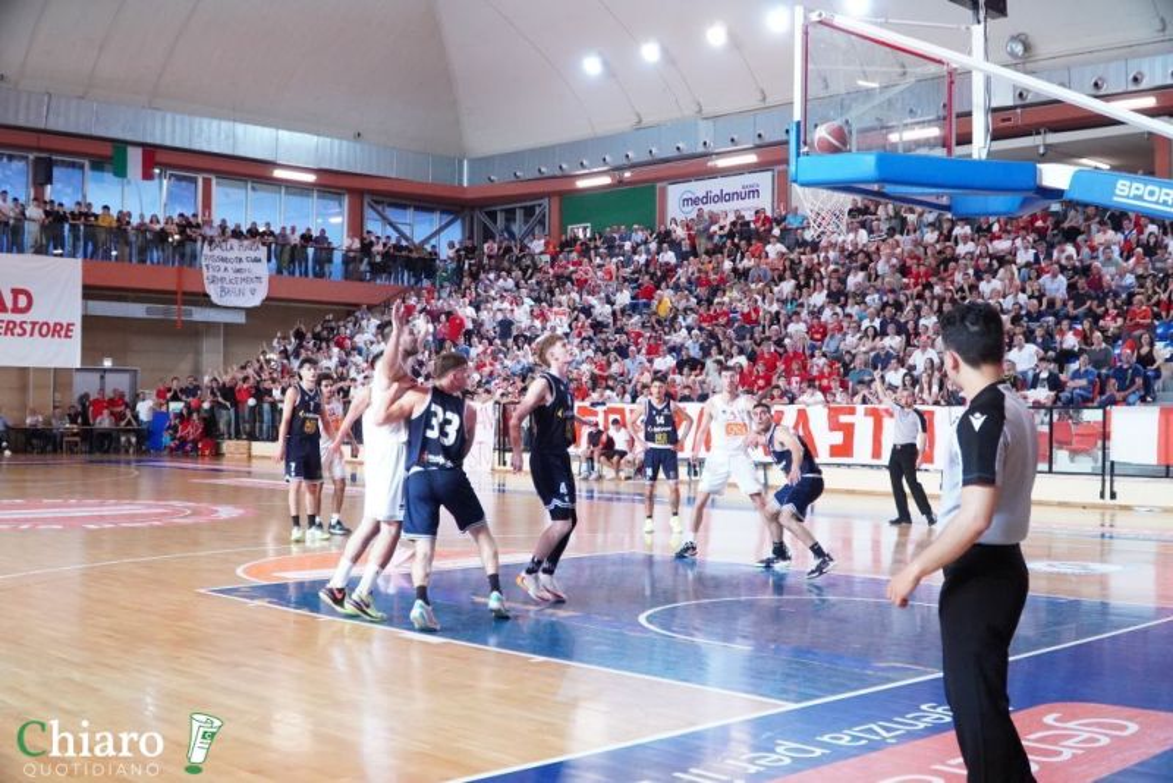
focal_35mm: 39
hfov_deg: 49.5
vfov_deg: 34.2
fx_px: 1271
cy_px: 392
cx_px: 586
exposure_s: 1/500
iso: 5000
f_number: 4
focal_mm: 26
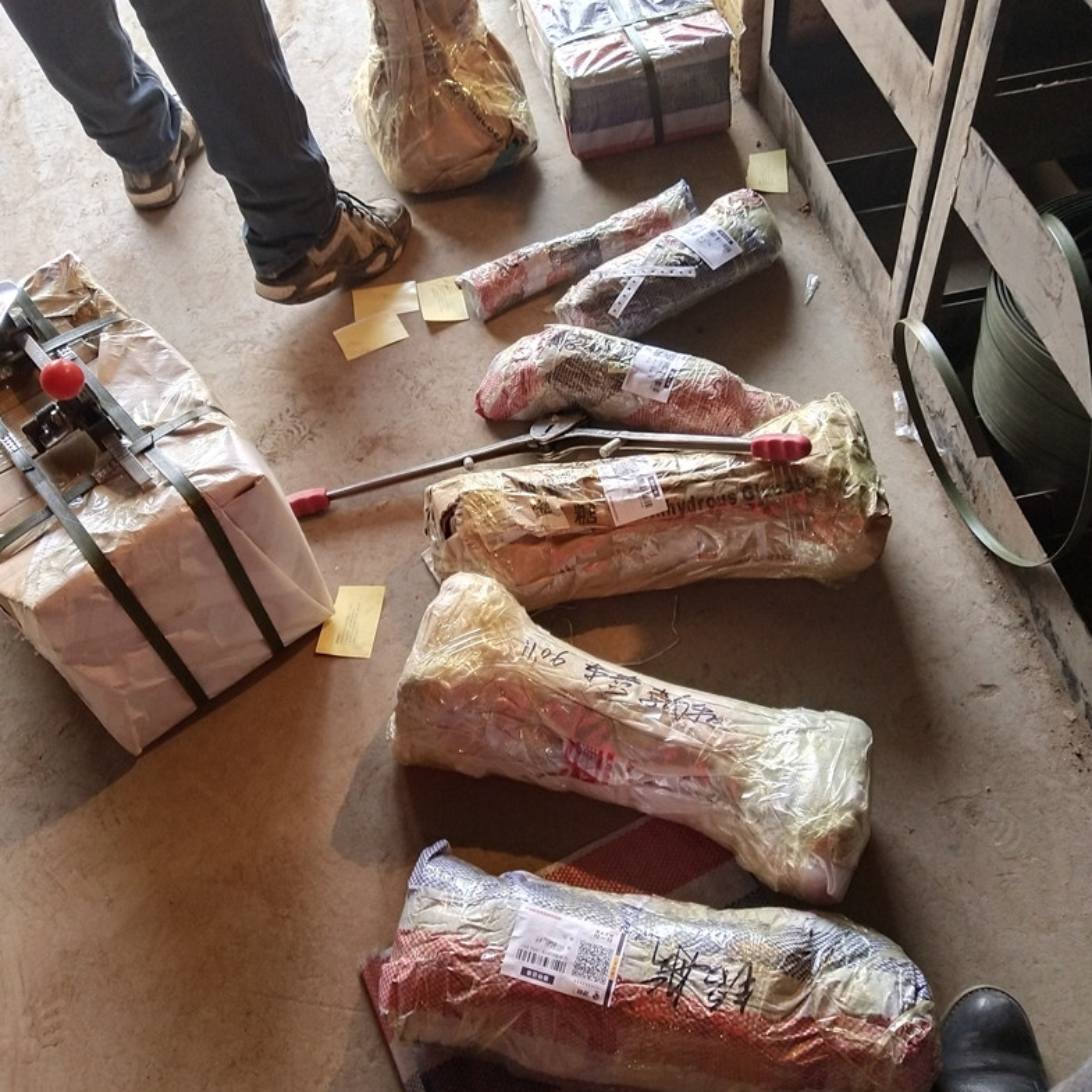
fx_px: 1285
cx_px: 545
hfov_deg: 46.0
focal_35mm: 36
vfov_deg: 46.0
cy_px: 499
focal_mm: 3.95
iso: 421
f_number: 1.8
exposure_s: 1/100
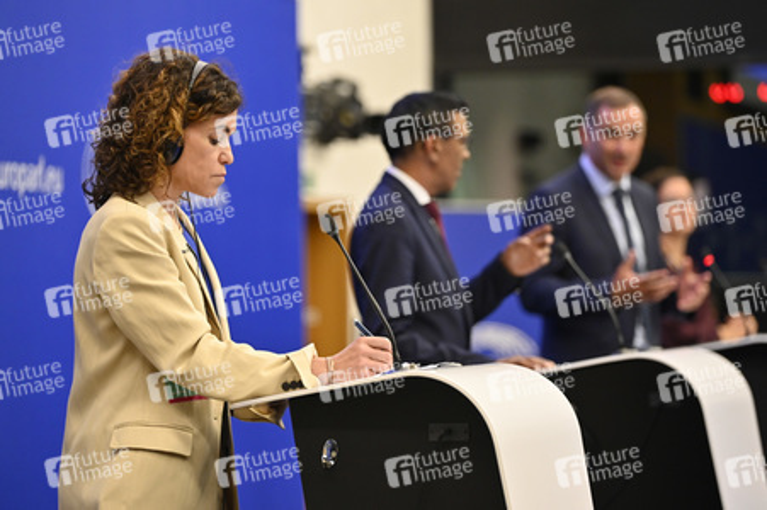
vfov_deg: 10.5
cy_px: 255
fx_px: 2768
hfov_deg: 15.8
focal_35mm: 130
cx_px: 384
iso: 2500
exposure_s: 1/320
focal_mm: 130
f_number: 2.8
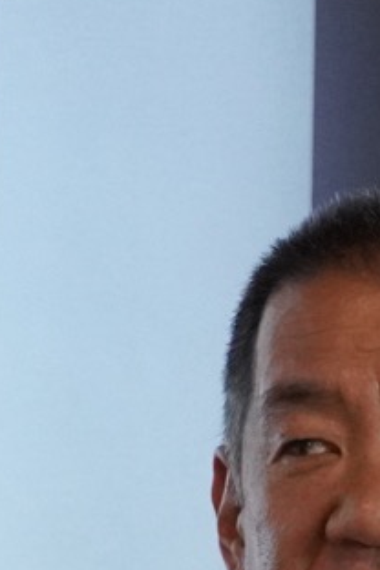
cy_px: 806
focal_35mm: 528
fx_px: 8358
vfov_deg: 3.9
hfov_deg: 2.6
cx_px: -150
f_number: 5.6
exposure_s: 1/160
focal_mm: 61
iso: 3200
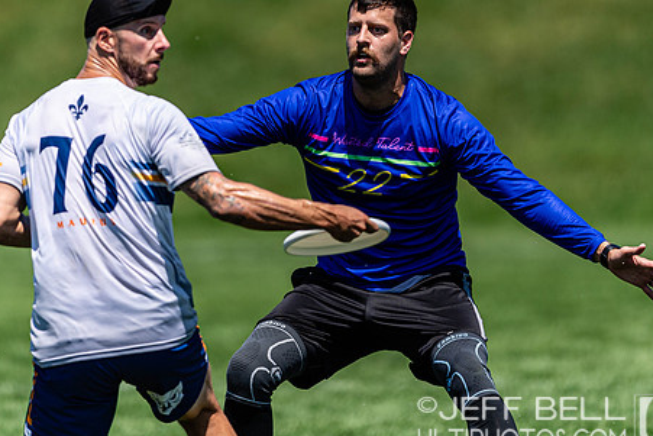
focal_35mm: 657
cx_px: 321
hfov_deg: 3.1
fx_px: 11920
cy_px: 110
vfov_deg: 2.1
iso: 110
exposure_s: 1/2500
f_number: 2.8
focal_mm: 400
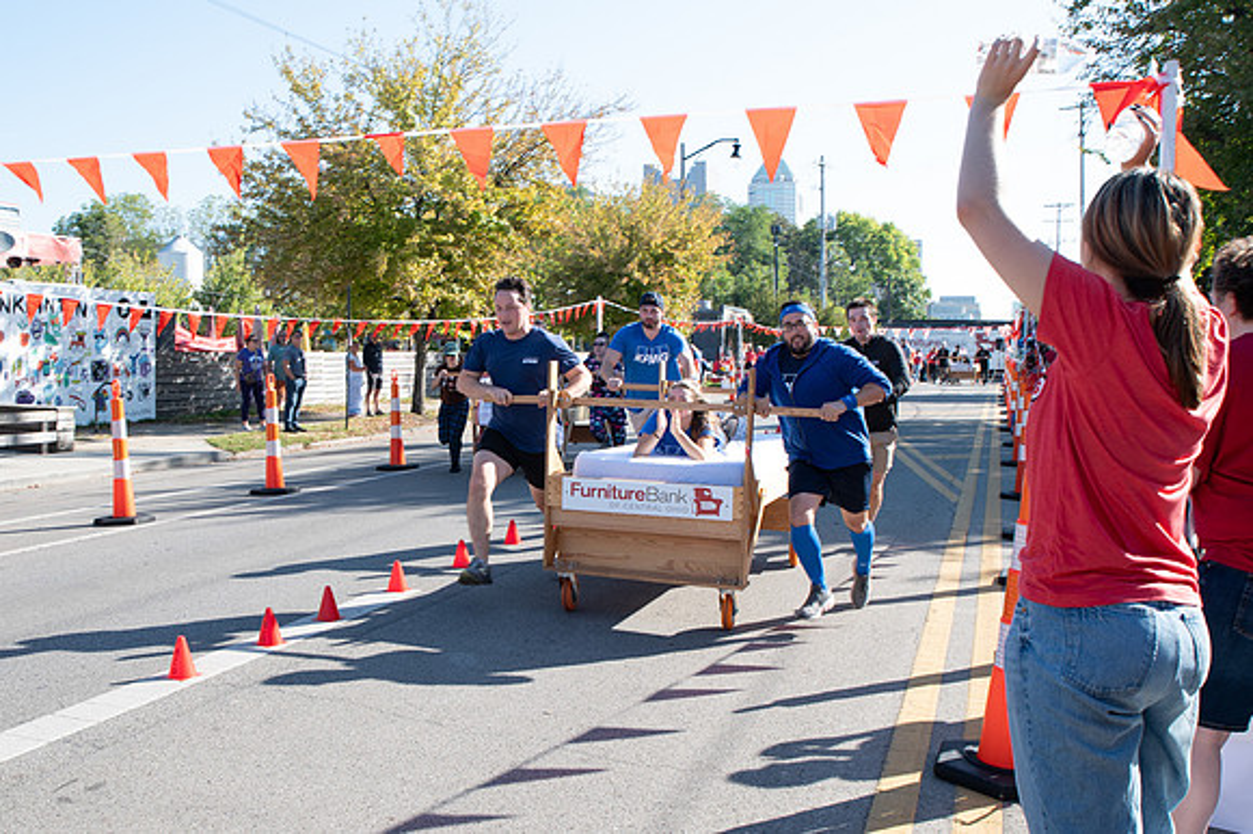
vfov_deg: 39.2
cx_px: 548
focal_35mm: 34
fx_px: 1170
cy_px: 433
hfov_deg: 56.2
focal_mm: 24
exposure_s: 1/200
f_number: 8
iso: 250
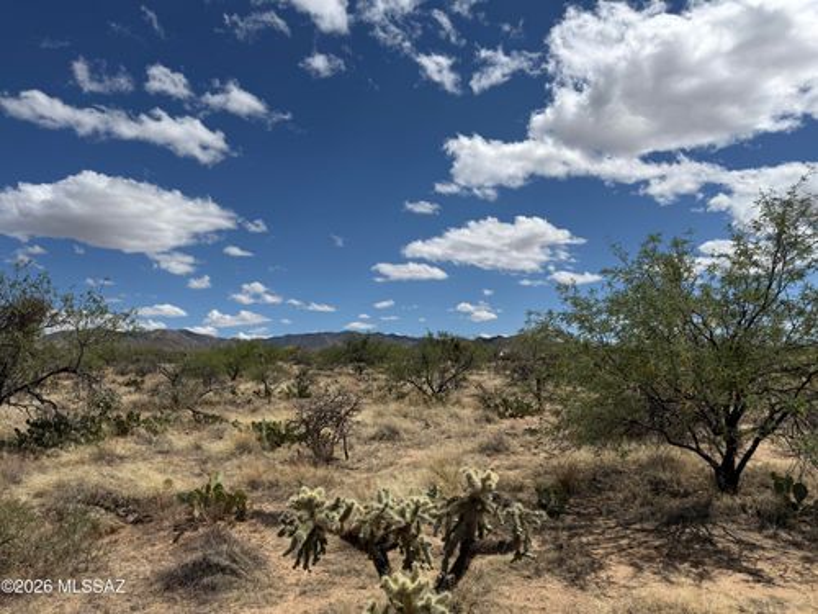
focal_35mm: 24
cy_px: 307
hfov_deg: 71.6
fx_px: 567
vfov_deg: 56.8
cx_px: 409
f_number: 1.78
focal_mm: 6.76
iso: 80
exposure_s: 1/10309
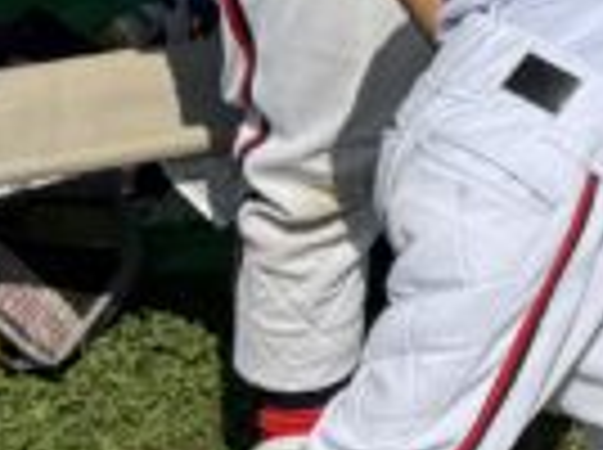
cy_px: -392
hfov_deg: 9.2
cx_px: 1634
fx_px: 3199
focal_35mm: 184
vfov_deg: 7.8
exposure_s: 1/4049
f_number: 1.78
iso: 80
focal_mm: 6.76
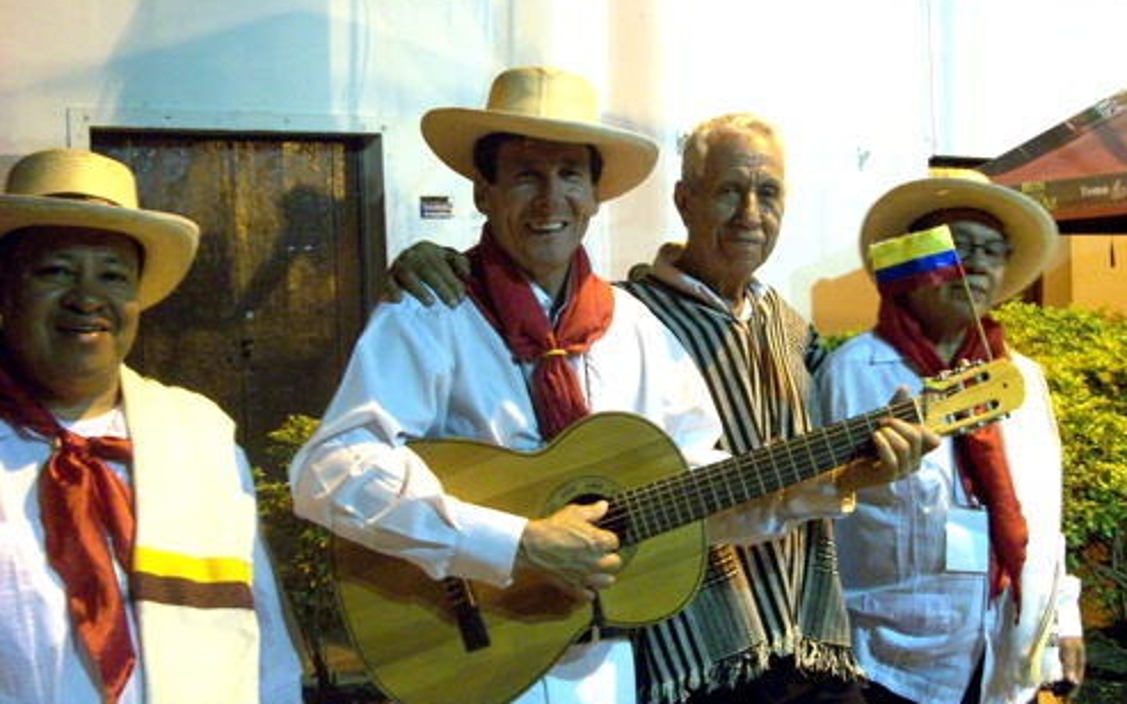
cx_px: 569
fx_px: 1321
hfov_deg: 46.2
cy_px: 399
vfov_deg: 29.8
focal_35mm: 43
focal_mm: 7.1
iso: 250
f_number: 3.2
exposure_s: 1/8
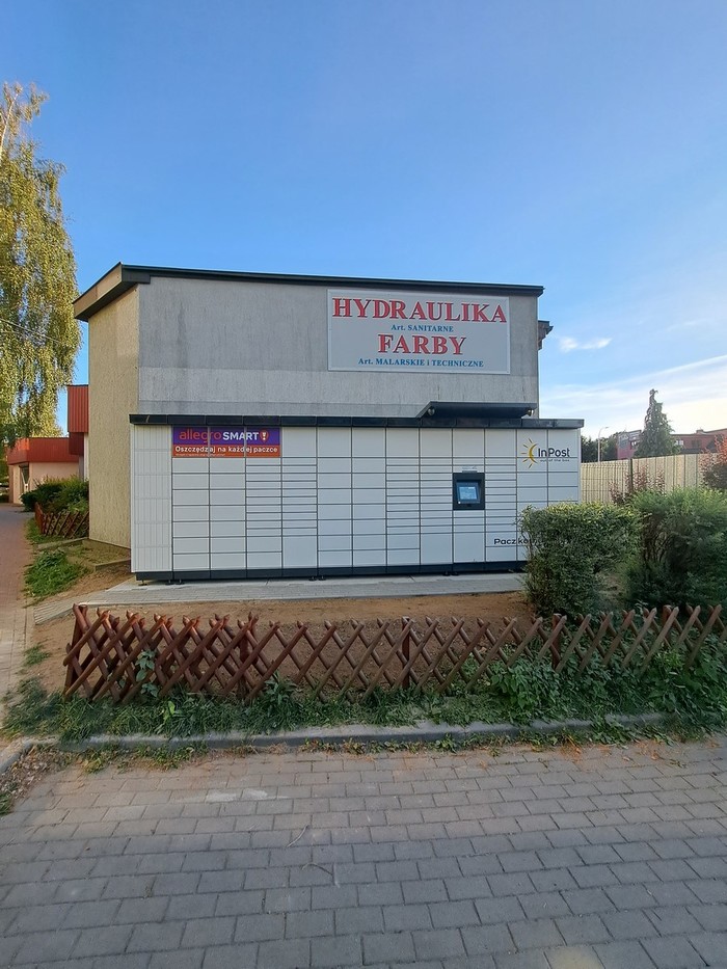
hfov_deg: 89.9
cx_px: 364
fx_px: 364
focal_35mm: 13
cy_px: 484
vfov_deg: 106.2
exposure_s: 1/464
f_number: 2.2
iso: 50
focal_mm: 1.74
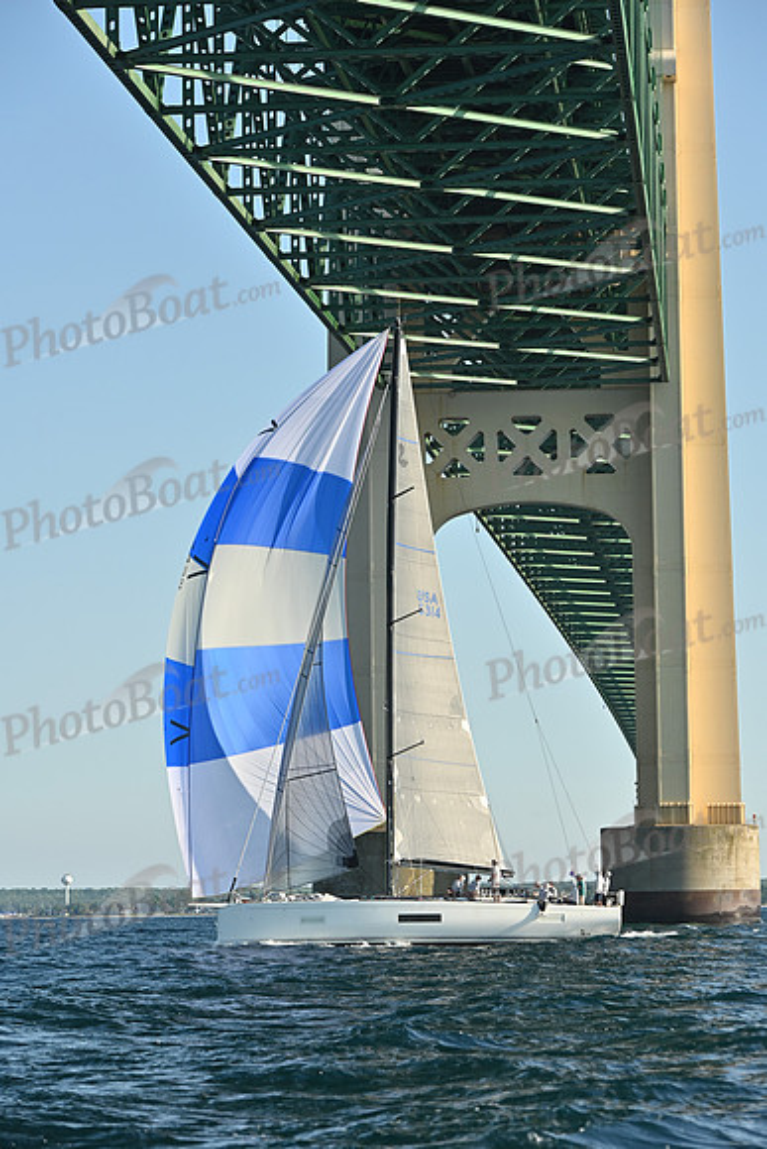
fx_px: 3896
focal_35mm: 122
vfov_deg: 16.8
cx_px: 384
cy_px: 574
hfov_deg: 11.2
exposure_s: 1/1600
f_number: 6.3
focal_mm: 122
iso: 320
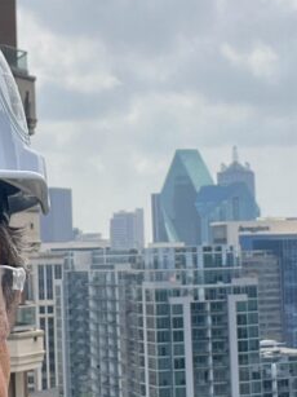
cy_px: 186
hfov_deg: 14.7
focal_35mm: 100
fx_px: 1145
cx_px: 52
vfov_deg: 19.6
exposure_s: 1/224
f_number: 2.2
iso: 25
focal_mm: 2.71
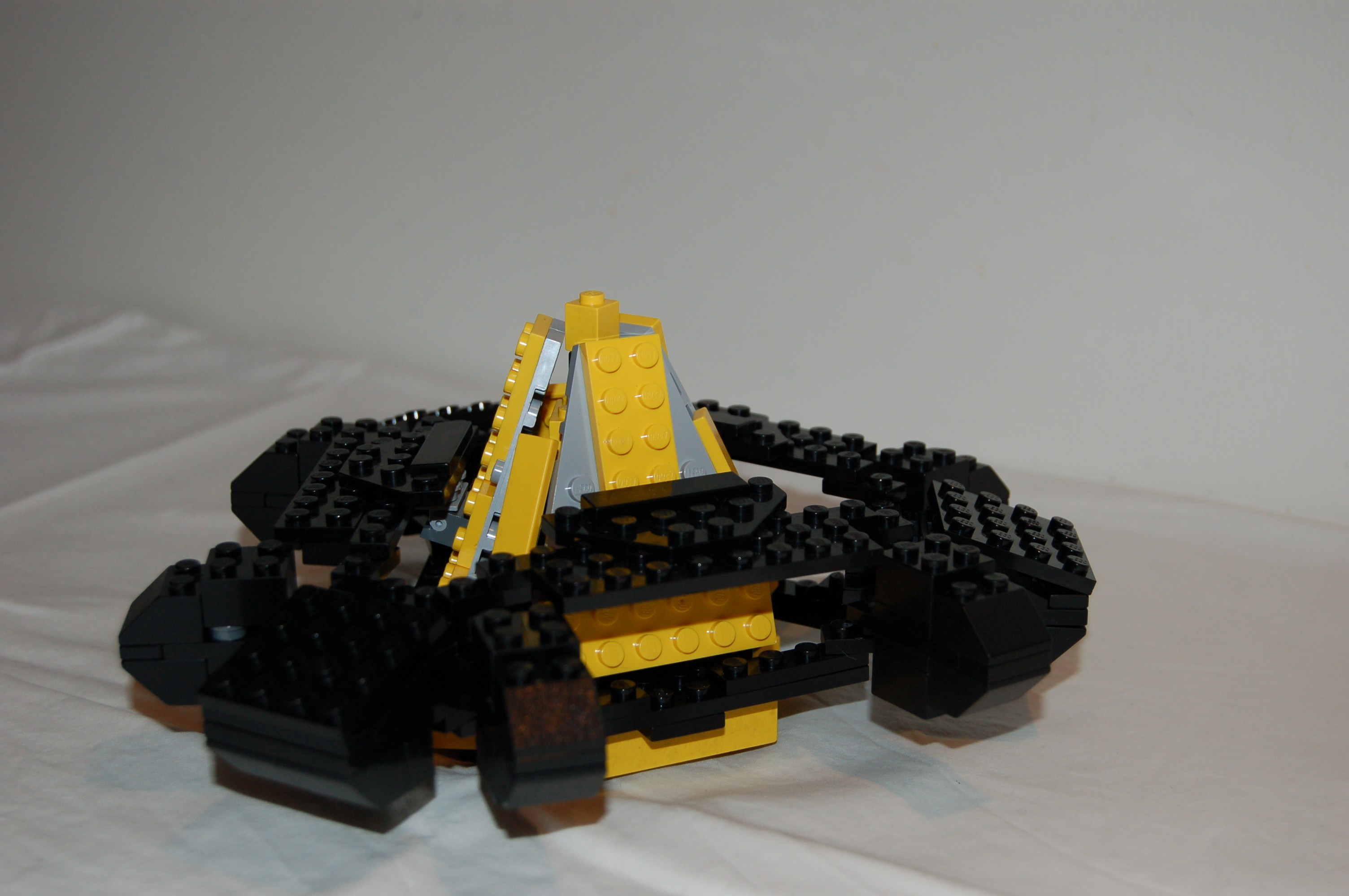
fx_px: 2246
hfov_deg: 33.4
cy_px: 448
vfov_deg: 22.6
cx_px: 674
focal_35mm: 60
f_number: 5
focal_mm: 40
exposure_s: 1/60
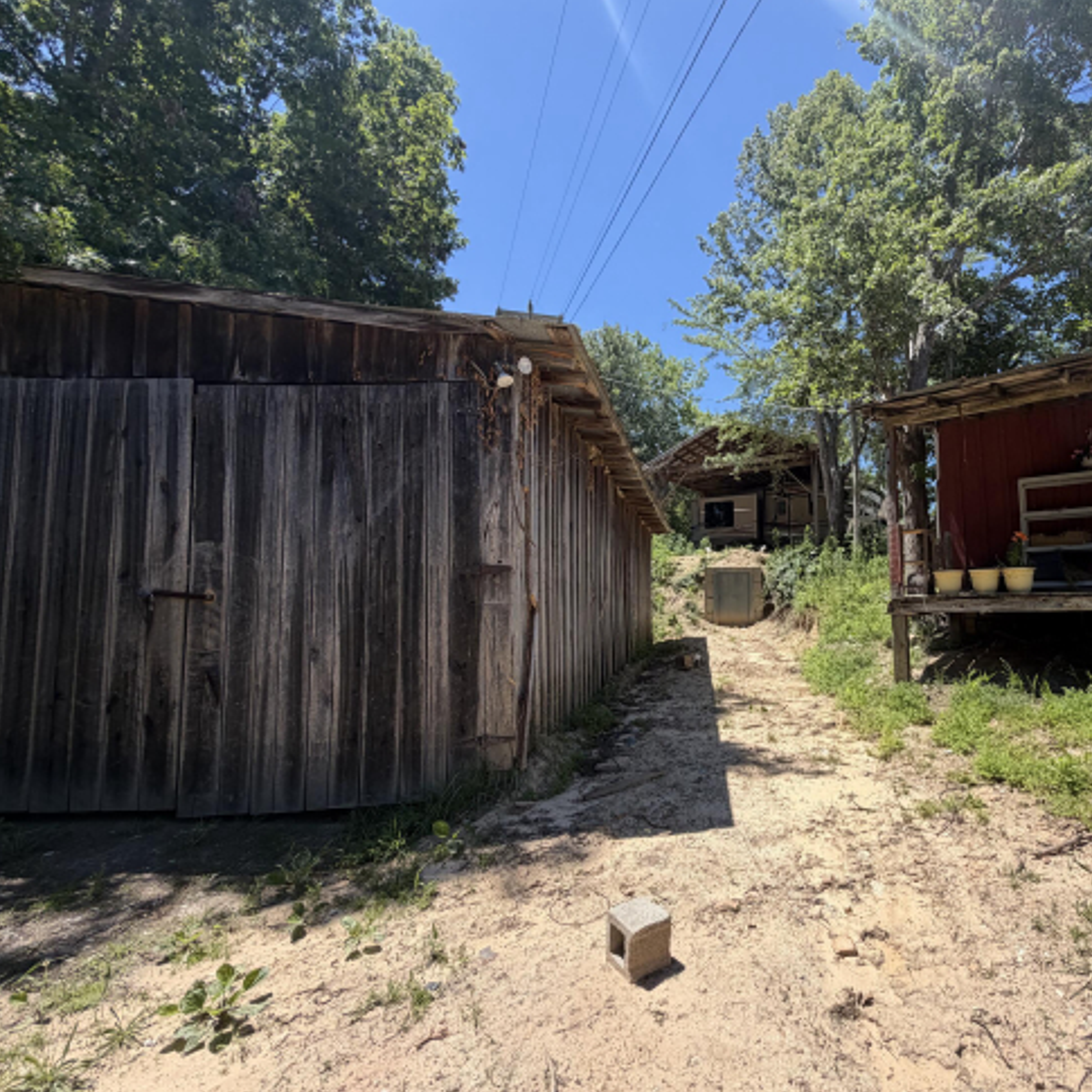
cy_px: 534
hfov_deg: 80.9
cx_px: 737
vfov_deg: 84.0
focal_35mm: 17
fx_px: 607
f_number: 2.2
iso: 40
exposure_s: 1/770
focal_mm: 2.22
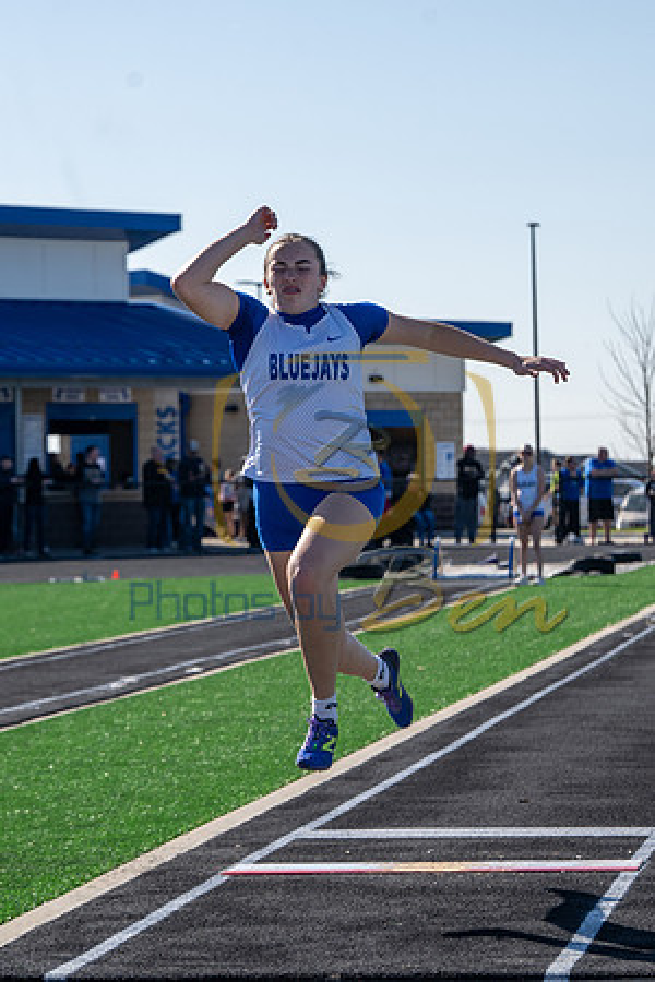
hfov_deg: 9.7
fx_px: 3848
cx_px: 328
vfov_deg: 14.6
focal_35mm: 141
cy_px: 491
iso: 200
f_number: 6.3
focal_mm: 94
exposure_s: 1/1000
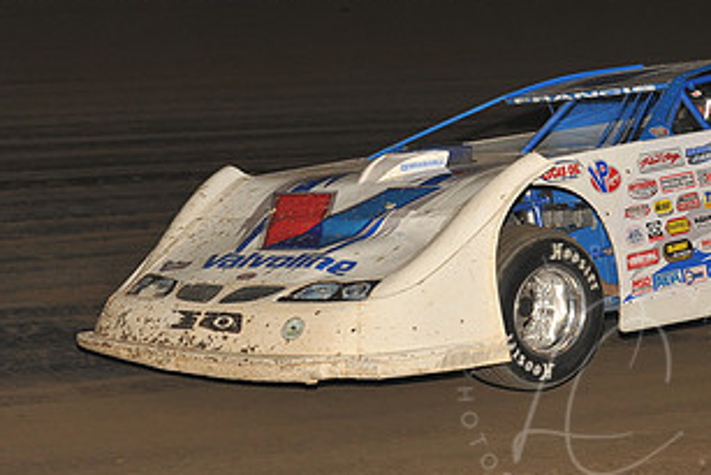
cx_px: 595
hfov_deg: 13.5
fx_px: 2984
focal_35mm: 151
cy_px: 171
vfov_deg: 9.1
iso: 800
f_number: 6.3
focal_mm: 80
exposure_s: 1/320
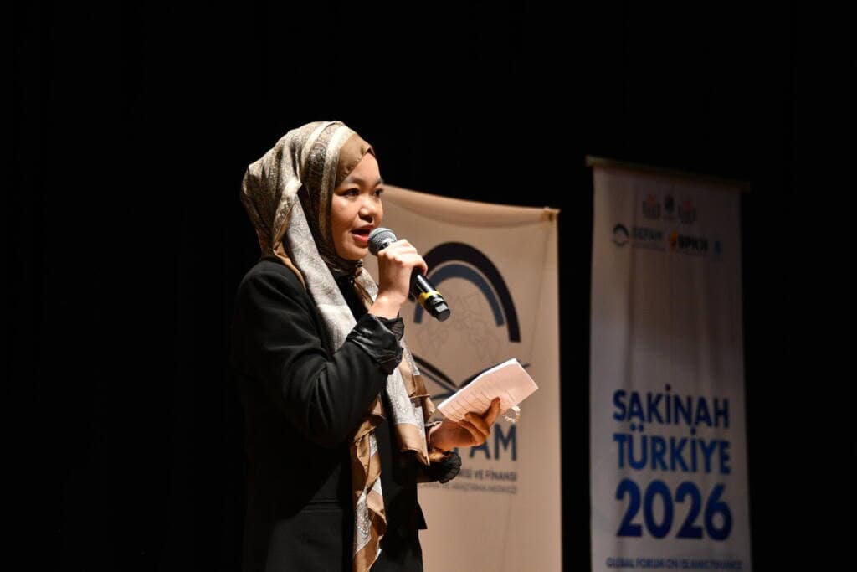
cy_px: 286
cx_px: 428
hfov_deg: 14.0
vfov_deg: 9.3
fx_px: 3500
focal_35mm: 147
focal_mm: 98
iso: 1000
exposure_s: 1/125
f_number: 5.3
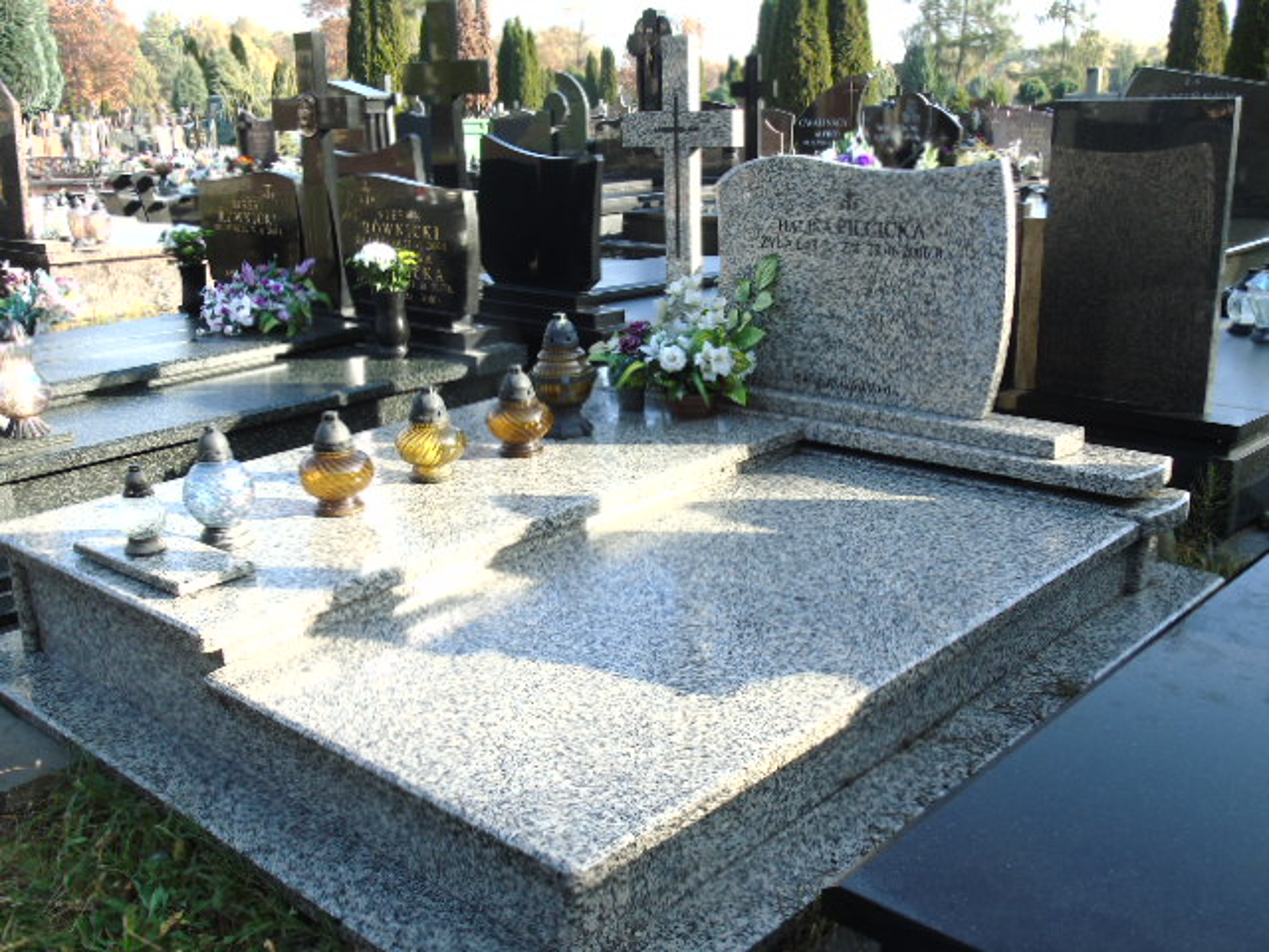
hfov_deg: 54.0
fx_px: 1246
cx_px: 634
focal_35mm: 34
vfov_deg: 41.8
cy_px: 476
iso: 80
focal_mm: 6.1
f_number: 3.8
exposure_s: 1/160
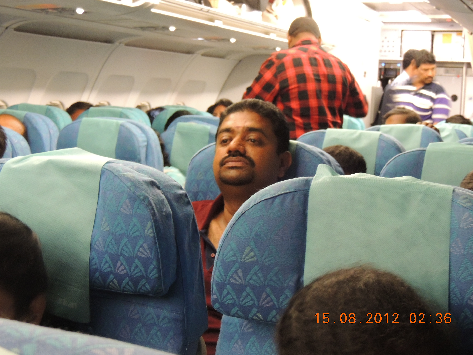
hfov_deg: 34.9
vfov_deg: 26.6
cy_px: 178
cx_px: 236
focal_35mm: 55
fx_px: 752
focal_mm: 9.8
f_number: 3.7
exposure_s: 1/5
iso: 800
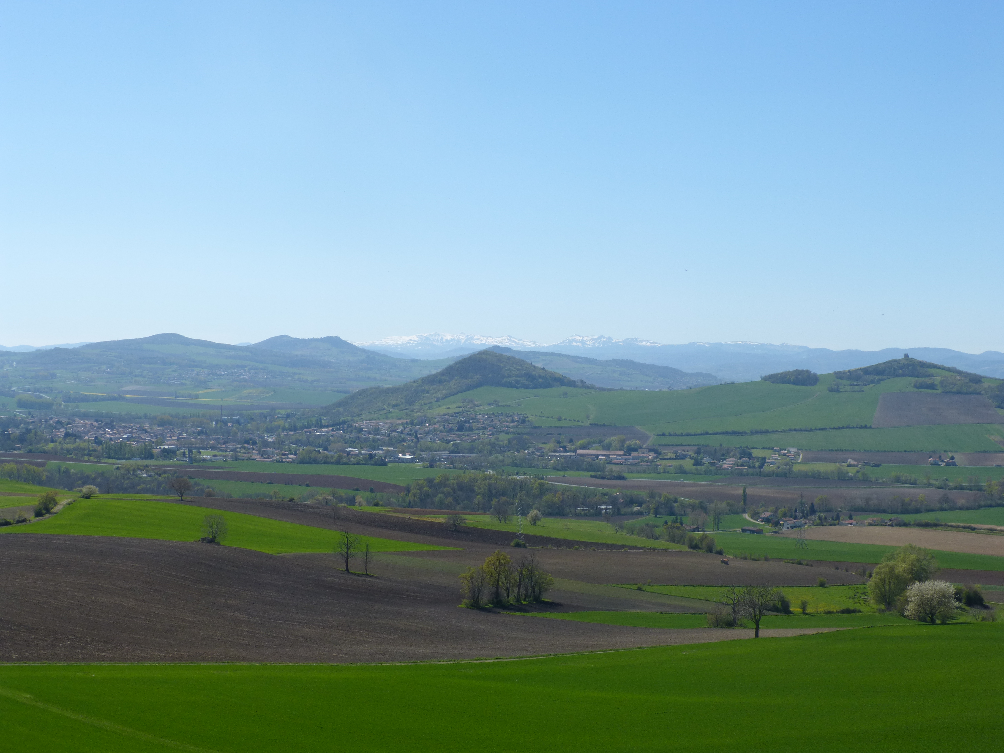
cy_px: 376
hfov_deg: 38.2
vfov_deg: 29.1
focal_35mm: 50
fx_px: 1450
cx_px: 502
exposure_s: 1/1300
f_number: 4
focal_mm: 9
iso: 100
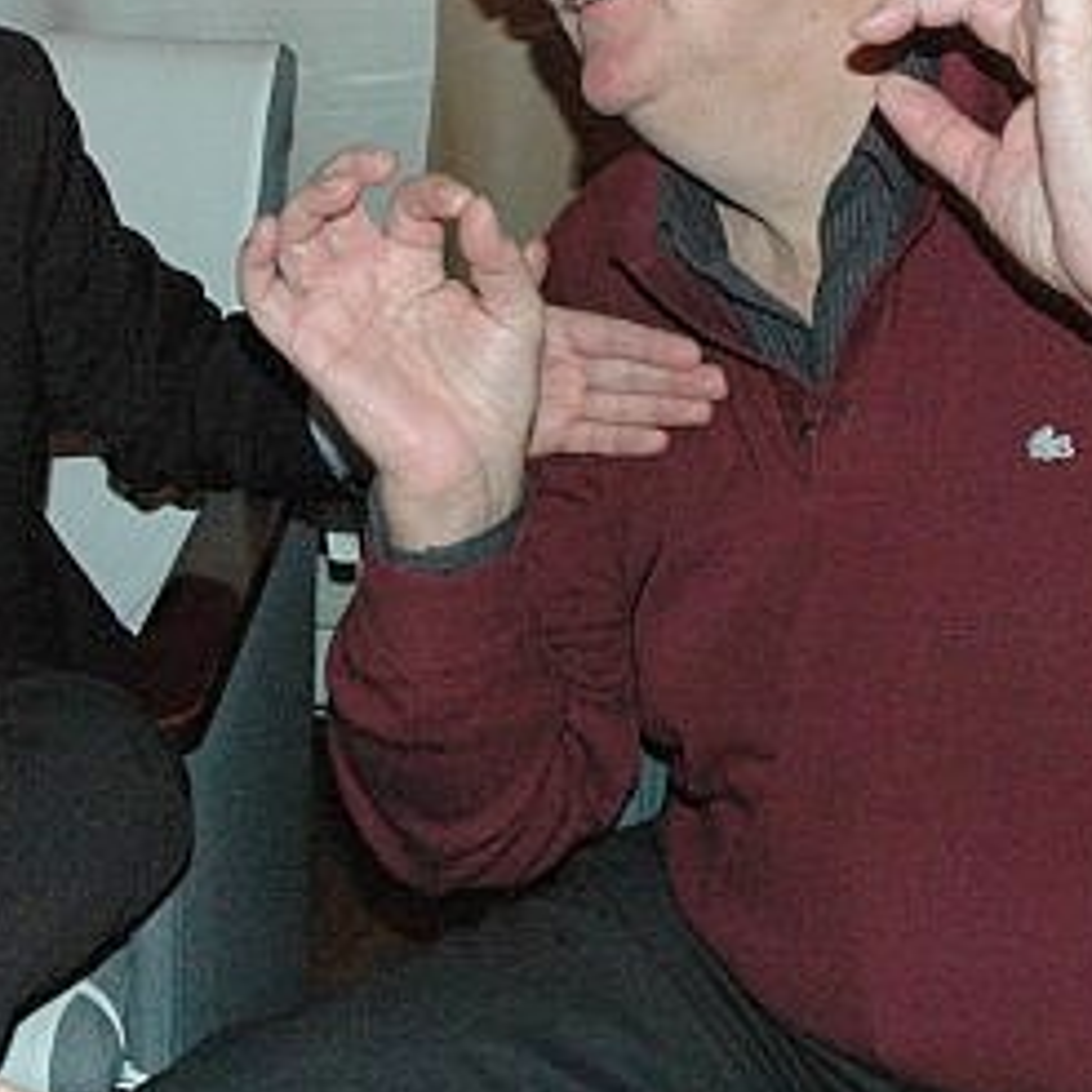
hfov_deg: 30.1
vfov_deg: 30.1
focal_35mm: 56
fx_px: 1999
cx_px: 289
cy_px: 293
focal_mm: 18
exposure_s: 1/60
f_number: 5
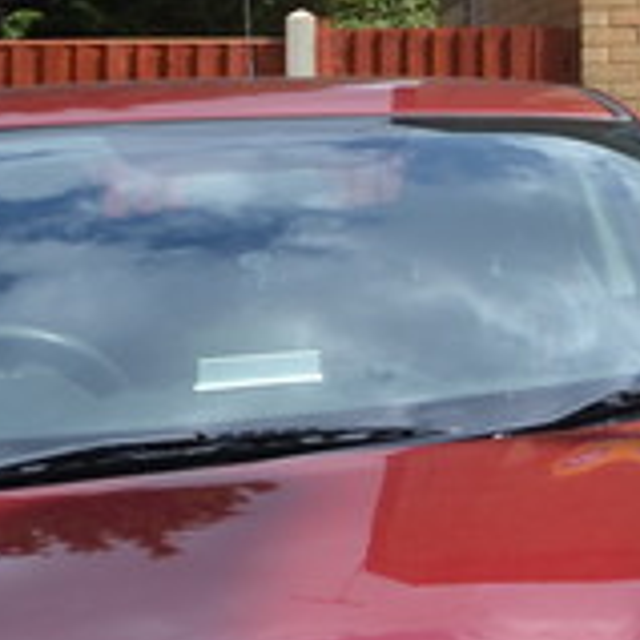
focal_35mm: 82
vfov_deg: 20.4
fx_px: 1715
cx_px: 1224
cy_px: -18
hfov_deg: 16.7
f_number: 7.1
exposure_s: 1/200
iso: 100
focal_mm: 10
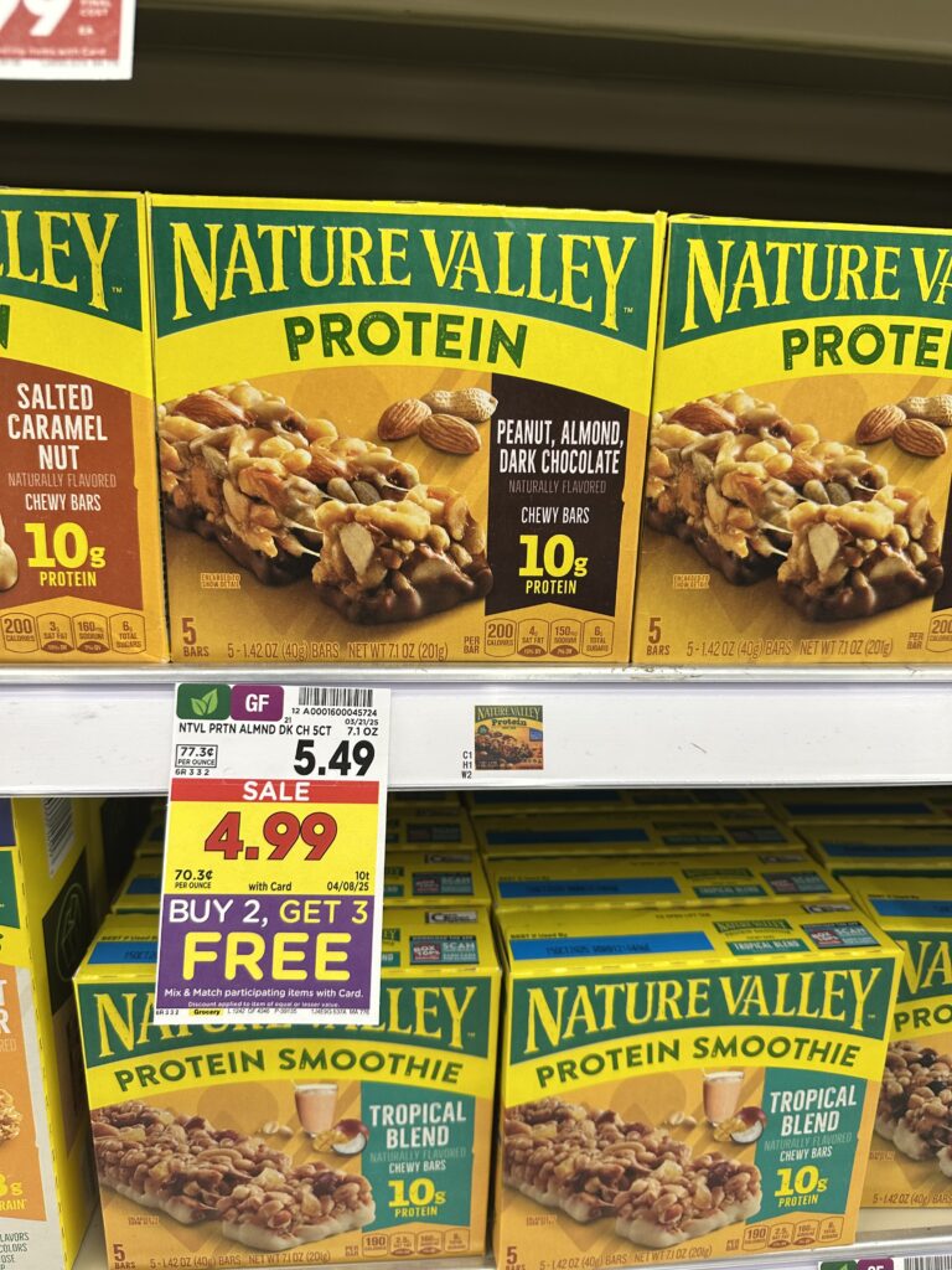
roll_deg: -0.1
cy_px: 635
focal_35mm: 24
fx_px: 880
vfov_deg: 71.6
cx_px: 476
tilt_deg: -16.4
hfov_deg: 56.8
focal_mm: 6.86
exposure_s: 1/61
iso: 125
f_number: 1.78
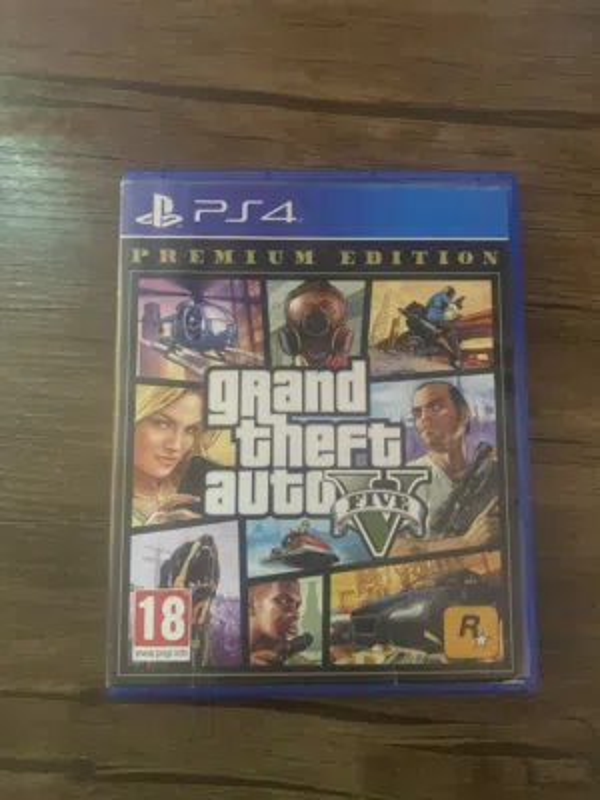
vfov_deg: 67.3
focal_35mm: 26
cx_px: 300
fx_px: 601
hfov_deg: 53.1
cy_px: 400
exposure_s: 1/25
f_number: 1.8
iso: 800
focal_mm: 4.25
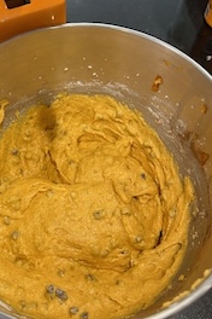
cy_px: 129
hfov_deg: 32.3
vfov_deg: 47.2
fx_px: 362
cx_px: 65
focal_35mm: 41
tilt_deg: -58.5
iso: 200
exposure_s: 1/60
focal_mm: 5.7
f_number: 1.5
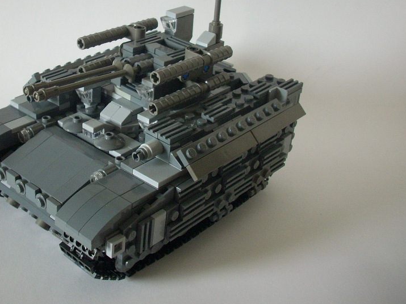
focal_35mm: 53
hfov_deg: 35.8
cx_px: 132
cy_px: 93
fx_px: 622
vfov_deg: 27.3
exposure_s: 1/23.2
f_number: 2.8
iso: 200
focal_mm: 6.2
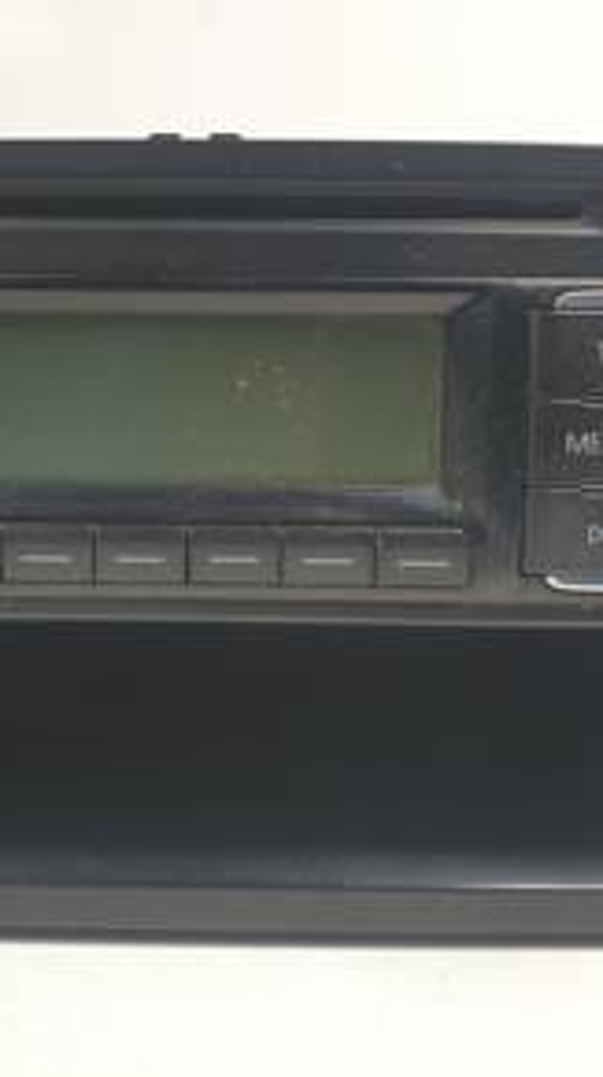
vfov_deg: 51.6
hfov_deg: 30.1
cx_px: 196
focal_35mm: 39
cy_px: 551
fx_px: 1112
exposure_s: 1/100
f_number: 2.4
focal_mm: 4.3
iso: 50
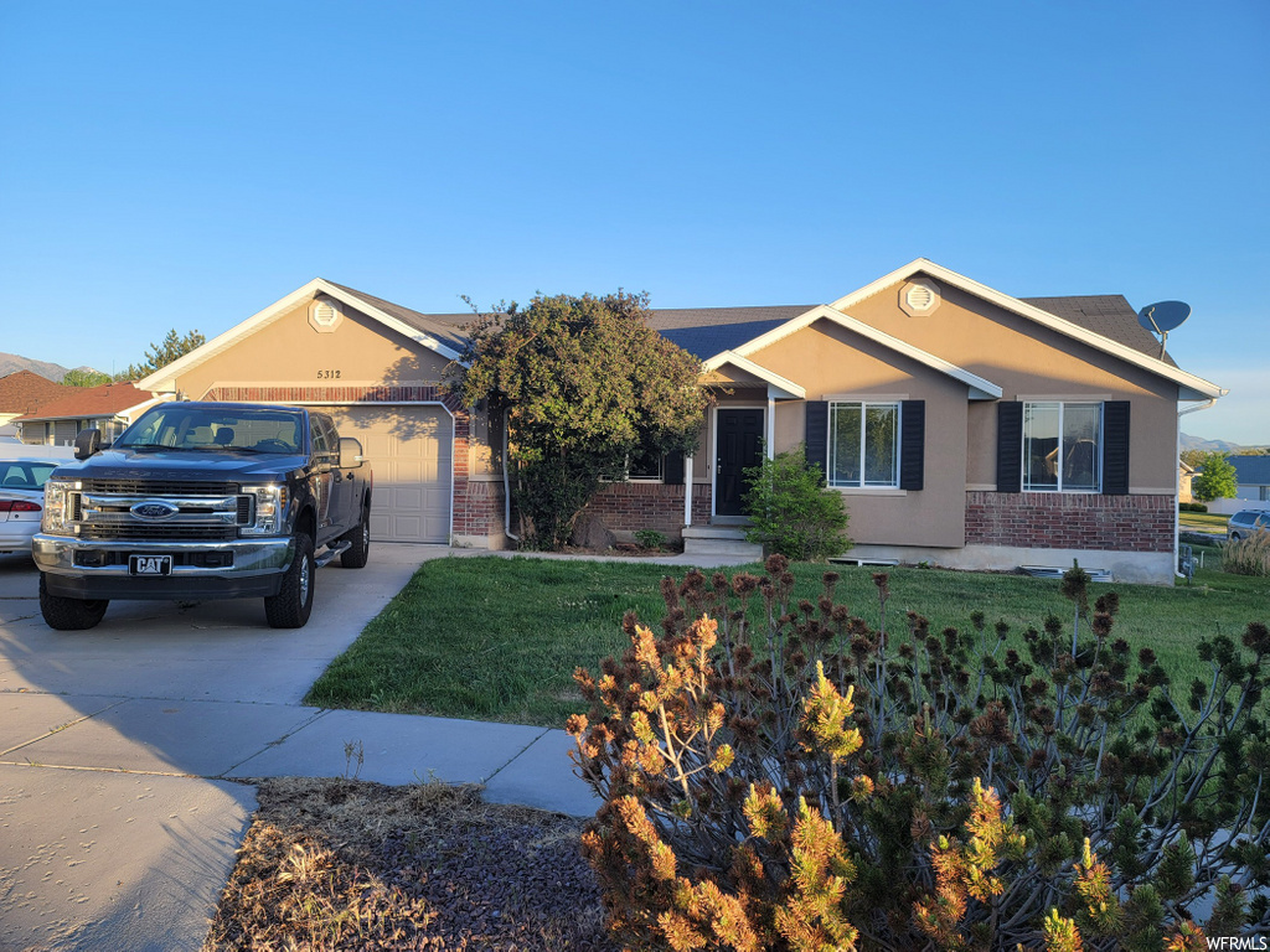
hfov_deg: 69.4
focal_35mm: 25
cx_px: 635
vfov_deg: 54.9
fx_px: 917
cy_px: 476
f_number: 1.8
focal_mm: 7
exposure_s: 1/203
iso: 20
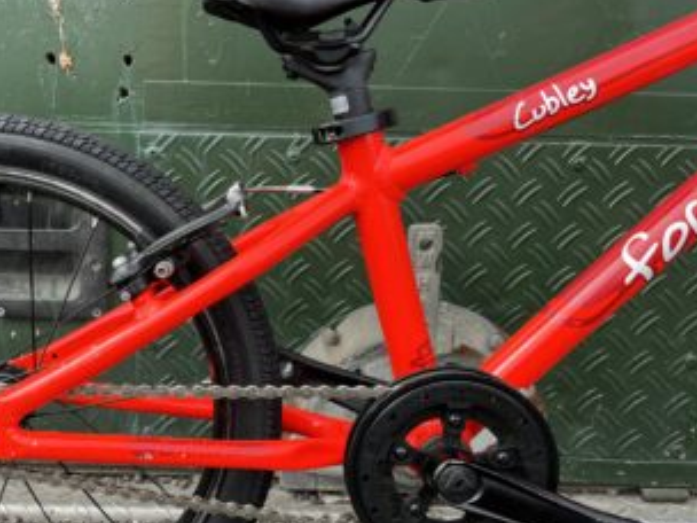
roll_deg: +0.5
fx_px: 826
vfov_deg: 35.1
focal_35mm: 41
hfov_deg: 44.8
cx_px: 209
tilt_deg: -13.9
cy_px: 289
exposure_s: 1/547
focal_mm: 5.1
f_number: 1.6
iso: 50
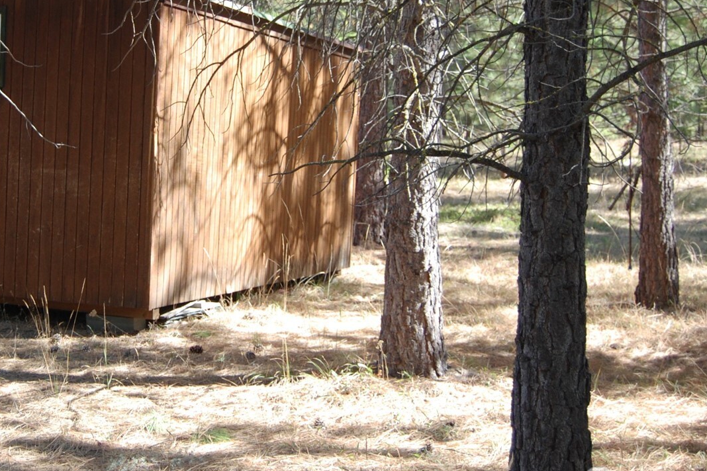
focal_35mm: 62
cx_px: 182
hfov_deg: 31.8
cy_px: 135
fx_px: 1218
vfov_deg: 21.8
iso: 400
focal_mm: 26
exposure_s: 1/400
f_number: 4.2
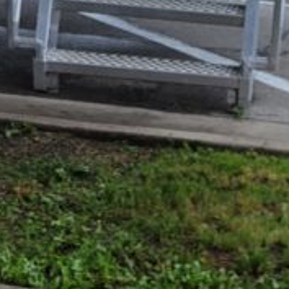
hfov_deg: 13.0
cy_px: 687
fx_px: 1256
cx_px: 253
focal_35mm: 133
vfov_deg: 11.1
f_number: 1.8
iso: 40
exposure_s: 1/437
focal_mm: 5.4
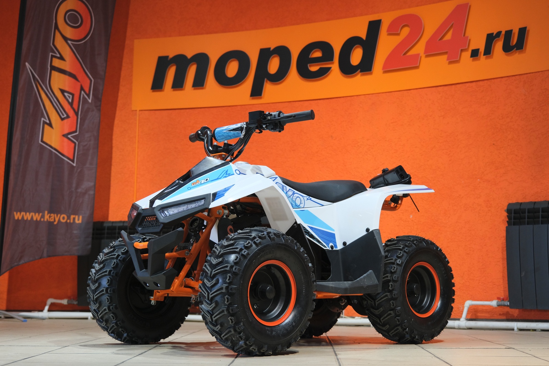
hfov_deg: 35.6
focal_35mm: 56
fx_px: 854
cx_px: 274
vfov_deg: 24.2
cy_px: 183
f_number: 4
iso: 1250
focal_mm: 37.6
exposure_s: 1/100
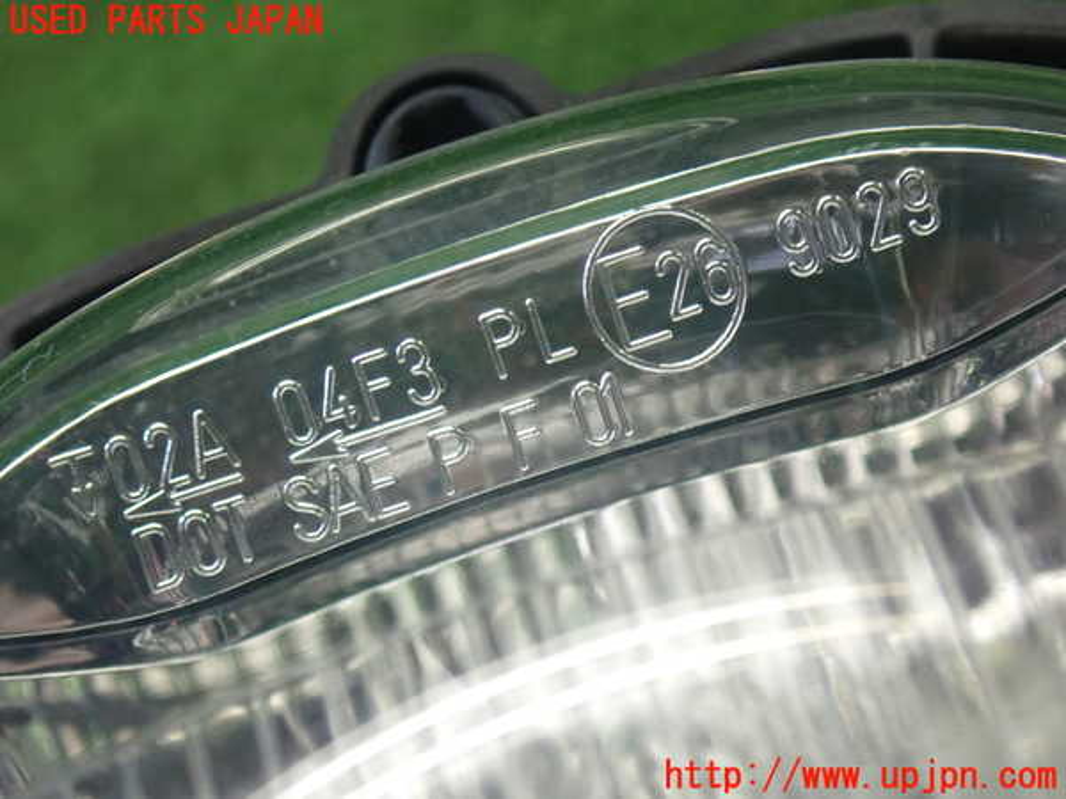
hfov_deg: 19.6
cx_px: 533
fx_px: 3080
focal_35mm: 100
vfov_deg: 14.8
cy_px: 400
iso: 800
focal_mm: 18
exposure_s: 1/100
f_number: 4.9
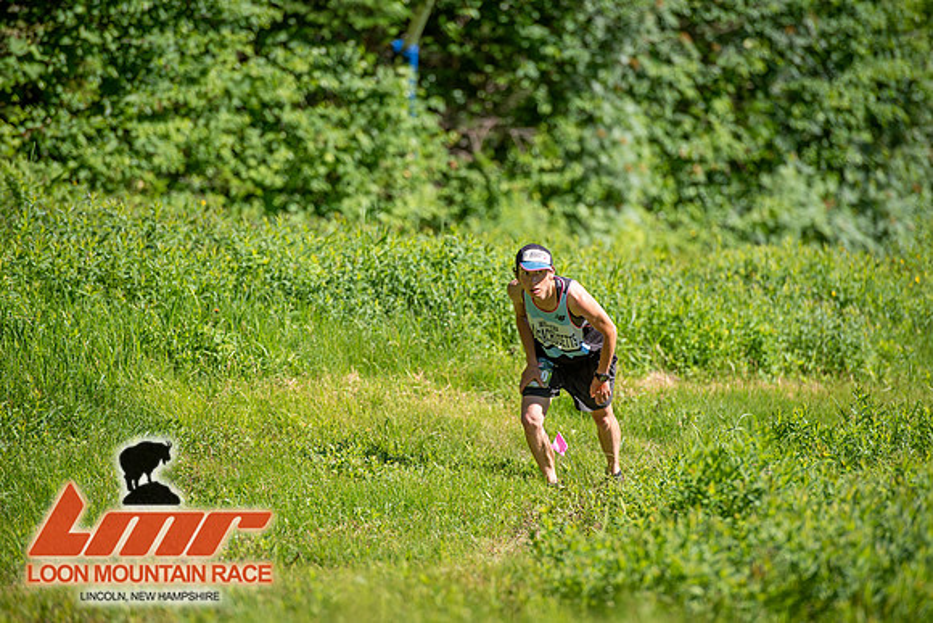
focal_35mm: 200
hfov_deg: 10.3
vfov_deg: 6.9
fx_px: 5184
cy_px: 312
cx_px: 466
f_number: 3.5
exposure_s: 1/640
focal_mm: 200
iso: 100
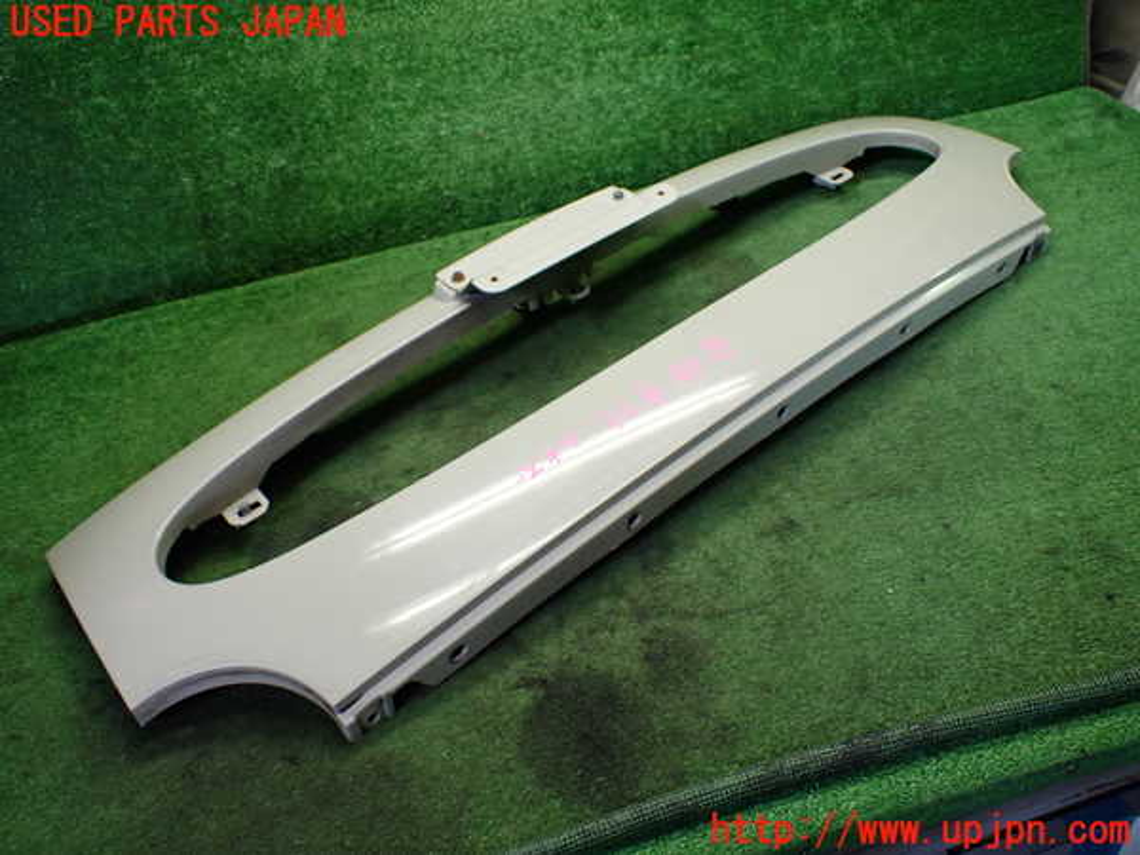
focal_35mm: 30
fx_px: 988
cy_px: 428
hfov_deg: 60.0
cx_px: 570
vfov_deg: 46.8
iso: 500
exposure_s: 1/125
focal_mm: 5.4
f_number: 2.3
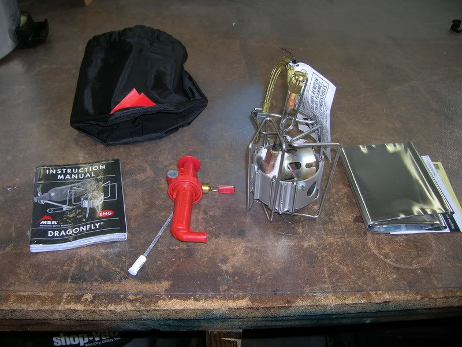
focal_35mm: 34
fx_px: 454
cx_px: 231
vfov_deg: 41.8
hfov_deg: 54.0
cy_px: 174
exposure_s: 1/60.1
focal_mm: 5.7
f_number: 2.9
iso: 50
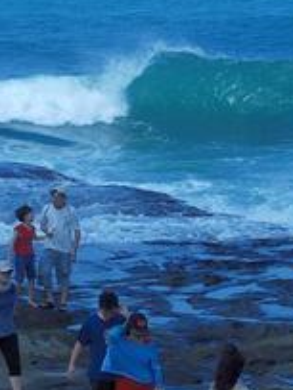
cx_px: 141
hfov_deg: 5.1
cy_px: 203
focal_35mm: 291
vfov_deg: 6.8
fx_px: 3287
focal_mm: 75
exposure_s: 1/320
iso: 100
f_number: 10
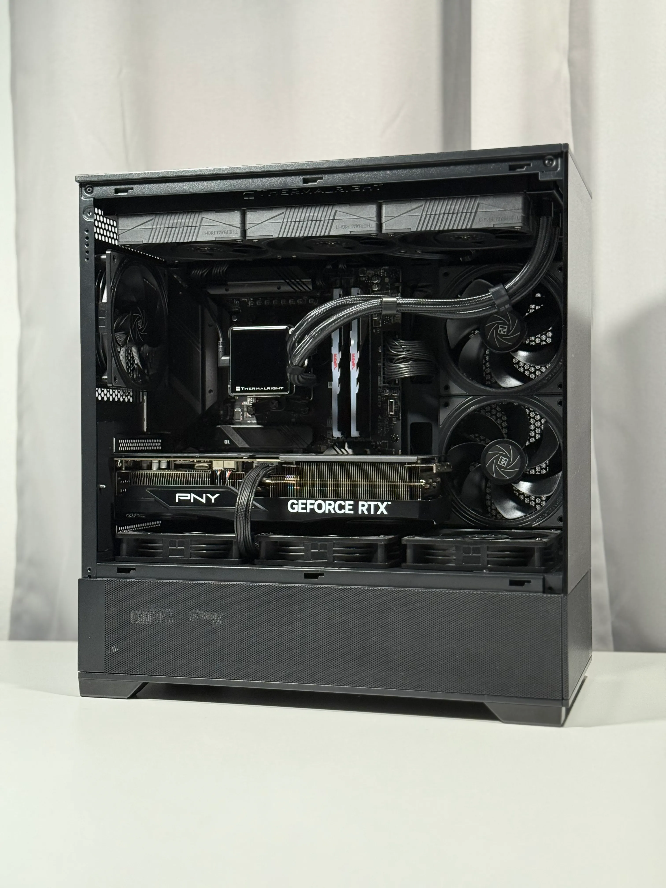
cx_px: 333
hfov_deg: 30.3
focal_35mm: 48
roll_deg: +0.1
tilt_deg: +1.0
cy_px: 444
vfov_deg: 39.7
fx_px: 1231
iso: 250
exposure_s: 1/60
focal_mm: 6.76
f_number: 1.78
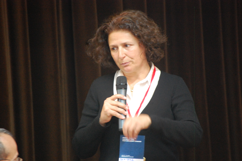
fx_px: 2015
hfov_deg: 6.9
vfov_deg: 4.6
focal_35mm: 300
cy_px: 80
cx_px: 121
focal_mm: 200
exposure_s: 1/15
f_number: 5.6
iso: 1600
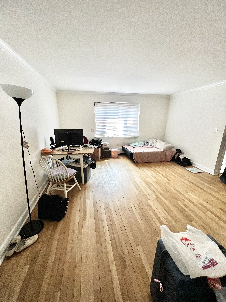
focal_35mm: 13
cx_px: 113
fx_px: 113
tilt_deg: -14.6
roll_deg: -1.4
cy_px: 151
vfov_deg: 106.2
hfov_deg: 89.9
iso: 100
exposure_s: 1/120
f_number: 1.8
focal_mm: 1.57
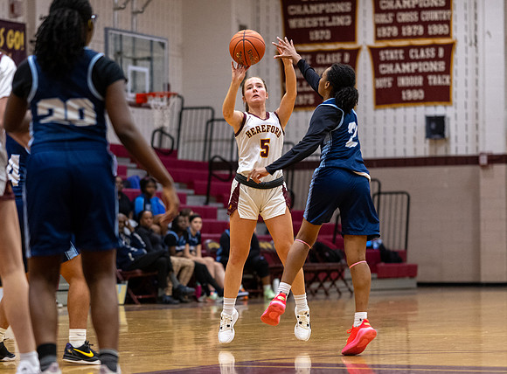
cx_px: 213
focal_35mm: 142
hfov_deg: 14.0
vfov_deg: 10.3
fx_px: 2070
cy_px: 229
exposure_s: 1/1250
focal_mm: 85
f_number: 1.8
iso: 2500
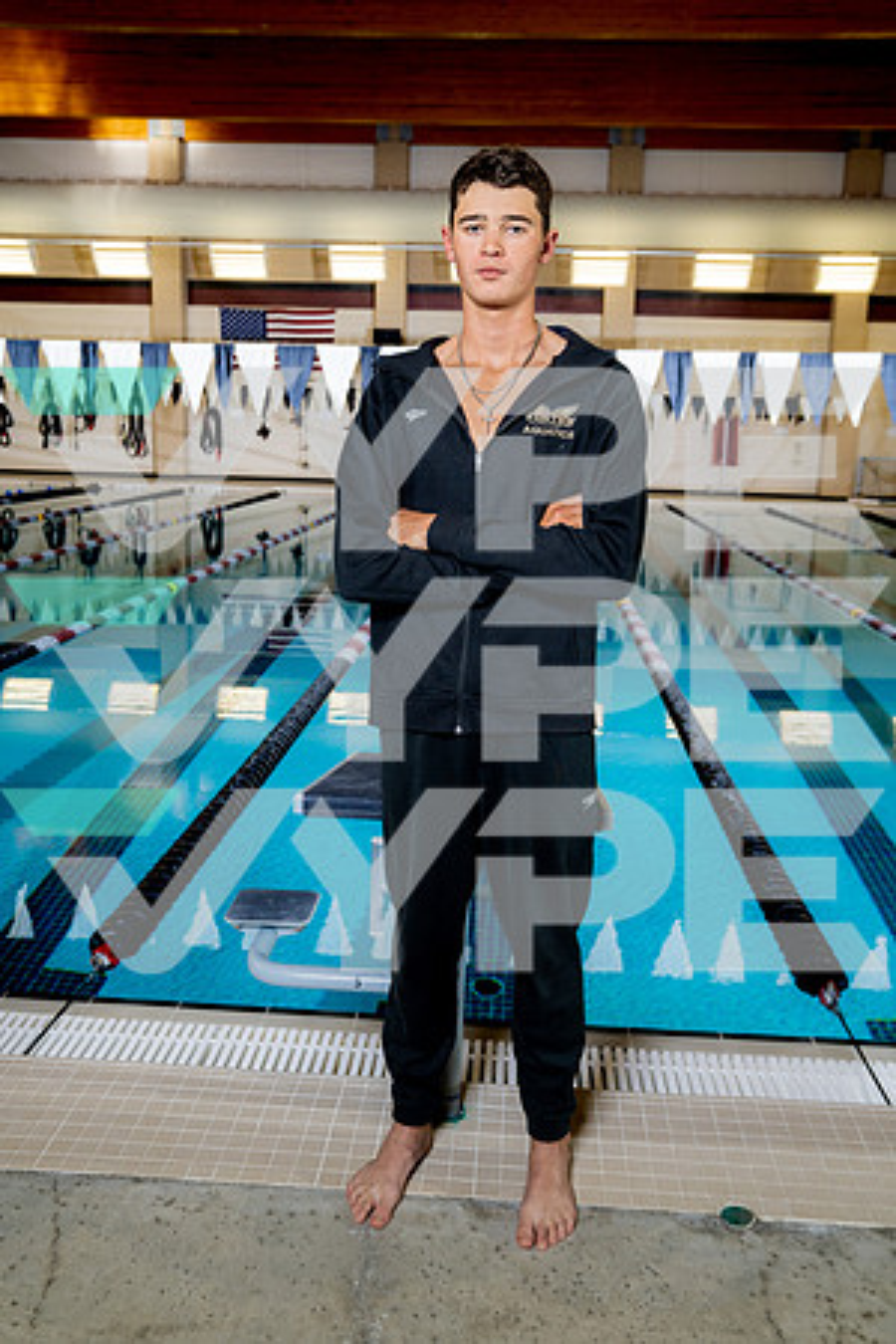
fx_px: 1157
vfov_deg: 60.3
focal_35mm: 31
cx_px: 448
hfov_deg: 42.3
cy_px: 672
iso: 320
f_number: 5.6
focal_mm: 31
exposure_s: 1/250
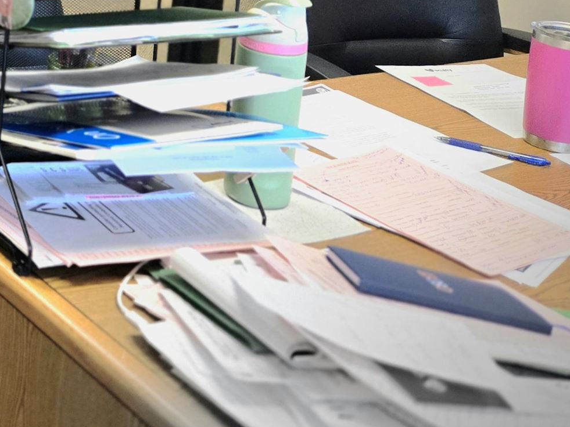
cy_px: -132
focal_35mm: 72
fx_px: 1186
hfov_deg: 22.6
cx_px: -261
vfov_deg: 18.9
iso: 250
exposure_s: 1/120
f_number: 1.8
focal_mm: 5.4
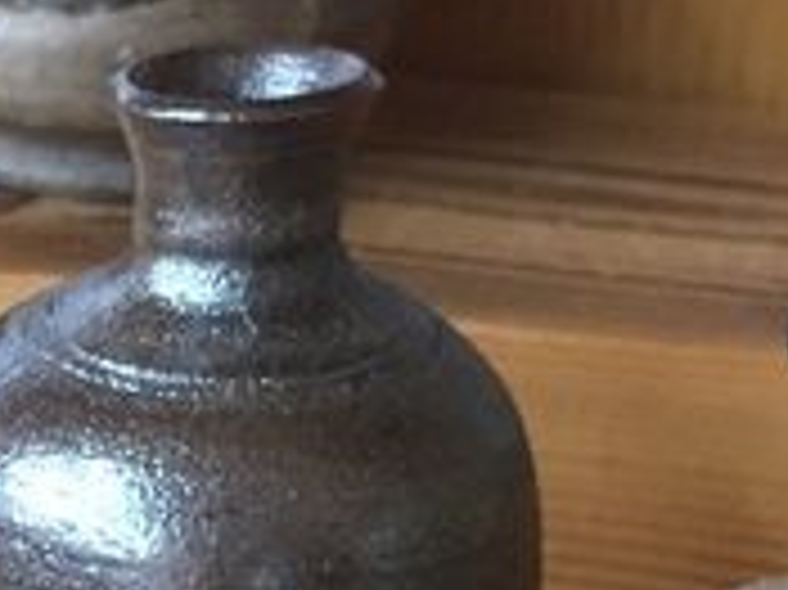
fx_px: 3071
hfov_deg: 14.4
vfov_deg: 10.5
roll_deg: -4.3
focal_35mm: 135
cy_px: 962
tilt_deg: -31.2
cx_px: -29
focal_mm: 4.15
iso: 160
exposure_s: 1/30
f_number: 2.2
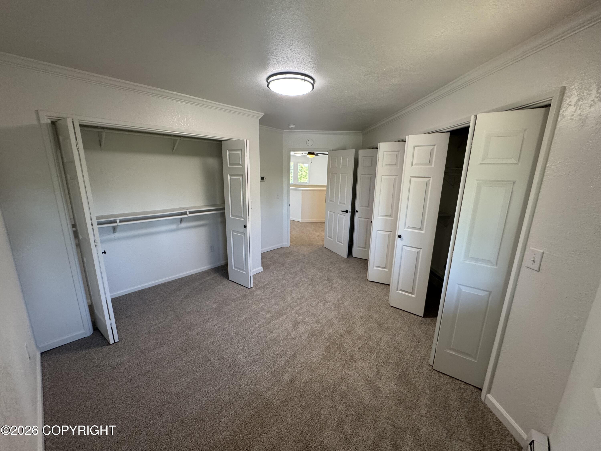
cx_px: 300
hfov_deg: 102.1
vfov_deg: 85.7
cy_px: 226
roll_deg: -2.0
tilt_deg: -12.1
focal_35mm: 14
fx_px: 243
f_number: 2.2
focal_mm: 2.22
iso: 200
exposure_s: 1/120
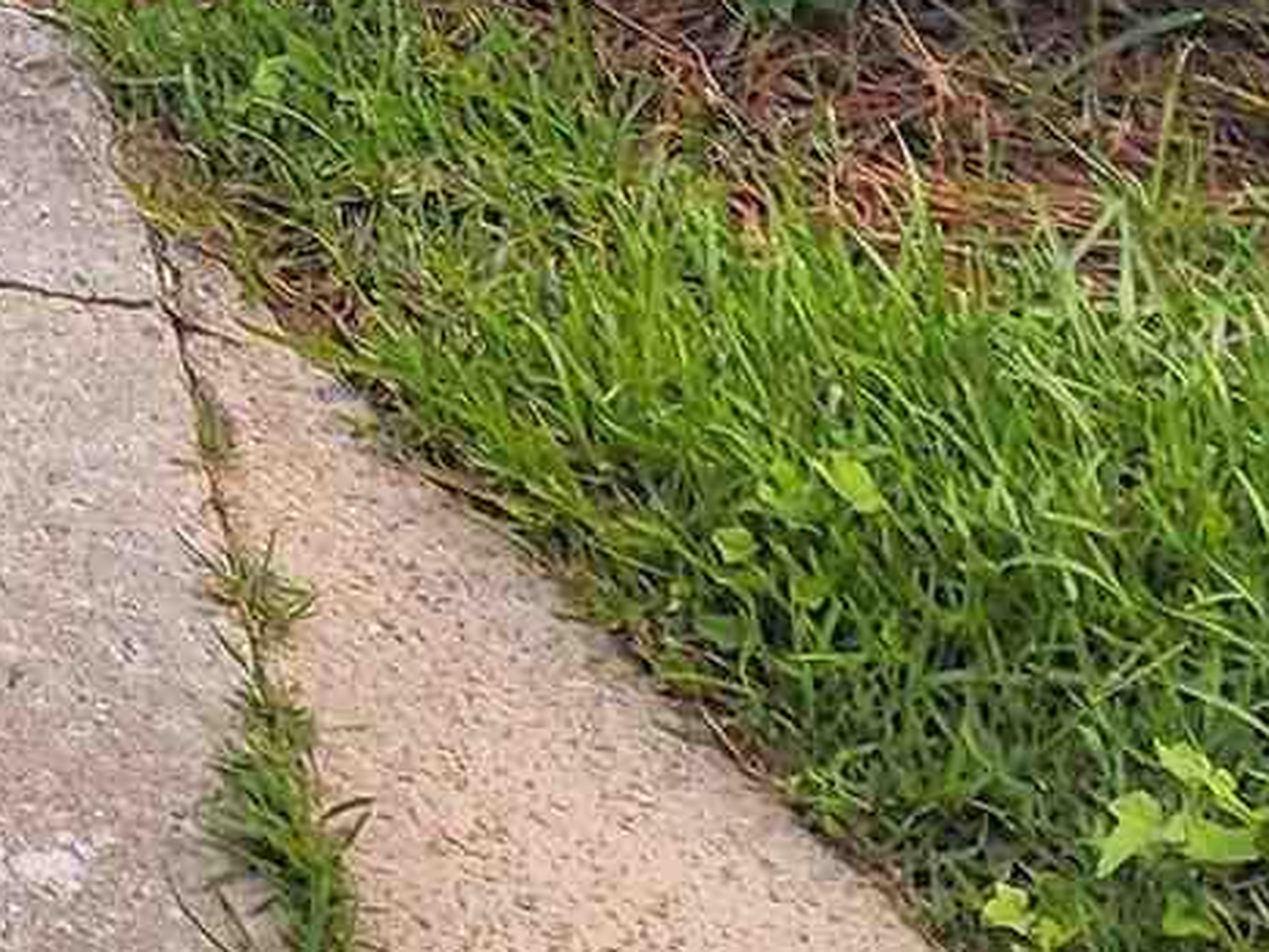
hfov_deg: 11.6
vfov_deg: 8.2
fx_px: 5574
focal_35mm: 152
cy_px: -1999
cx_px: -1283
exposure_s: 1/180
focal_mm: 6.4
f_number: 1.8
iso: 50
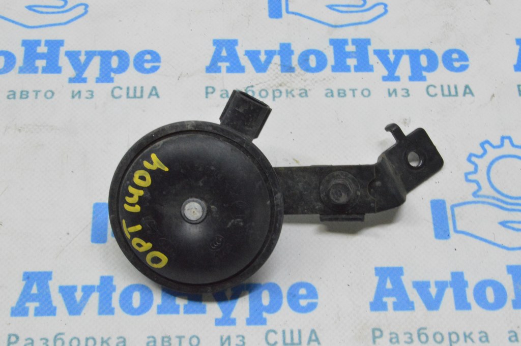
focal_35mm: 69
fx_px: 998
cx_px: 260
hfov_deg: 29.3
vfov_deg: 19.7
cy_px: 173
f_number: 20
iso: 6400
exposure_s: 1/20
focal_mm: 46
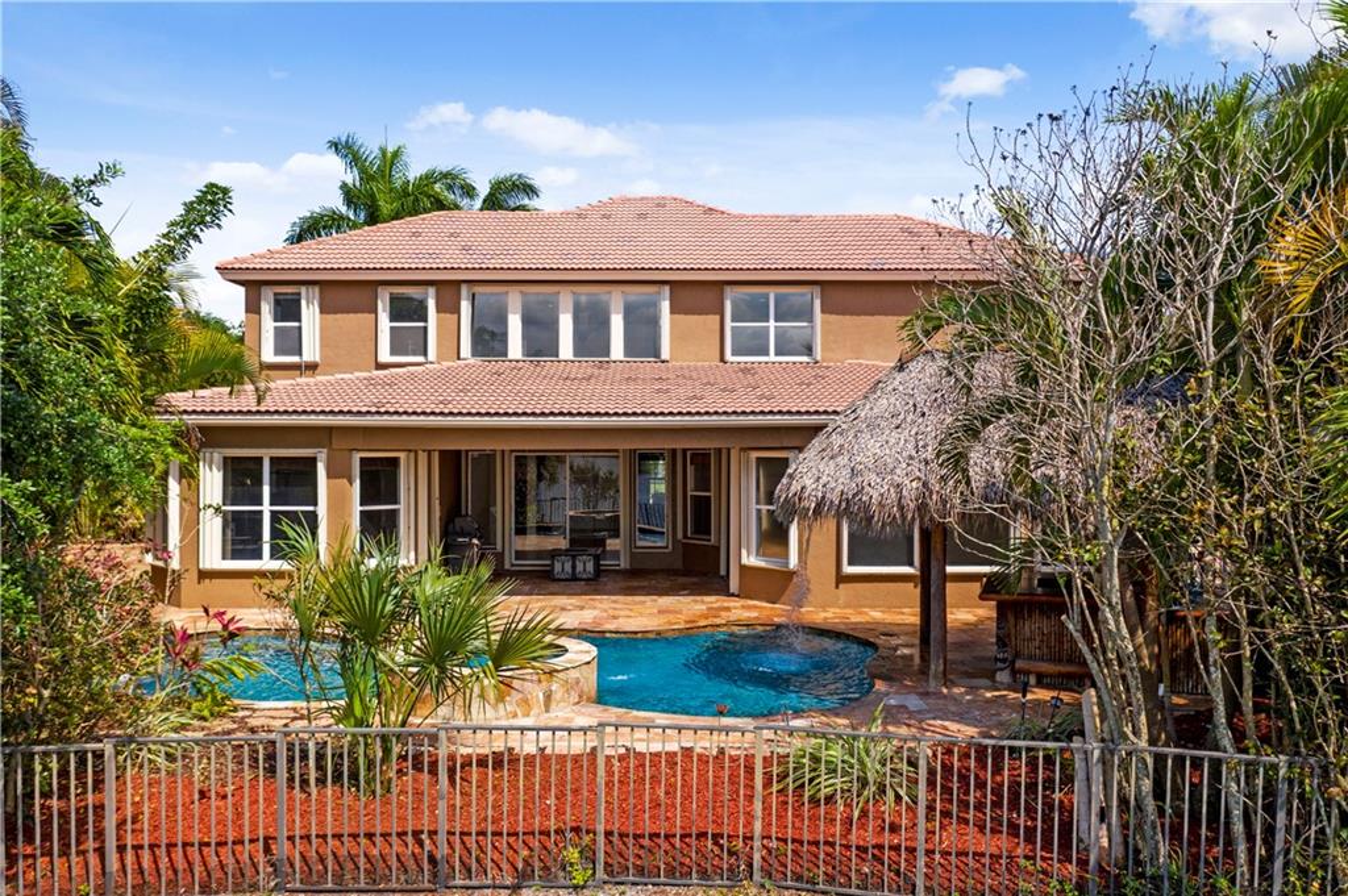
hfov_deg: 65.5
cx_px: 674
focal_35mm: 28
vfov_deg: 46.3
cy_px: 448
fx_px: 1048
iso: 100
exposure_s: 1/2500
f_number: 3.2
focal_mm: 10.26
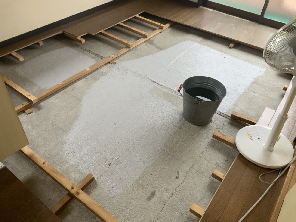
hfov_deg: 61.7
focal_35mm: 29
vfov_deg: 48.2
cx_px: 148
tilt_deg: -42.1
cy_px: 111
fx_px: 248
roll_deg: -4.4
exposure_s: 1/81
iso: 64
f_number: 1.8
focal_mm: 3
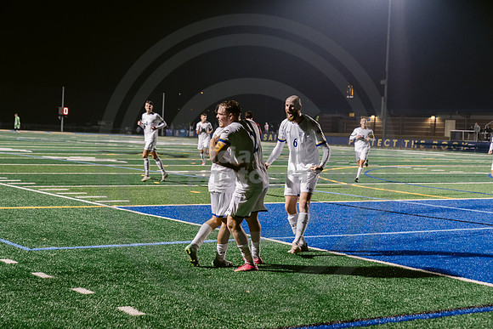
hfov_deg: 28.8
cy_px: 165
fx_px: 959
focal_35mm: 70
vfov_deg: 19.5
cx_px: 246
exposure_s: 1/160
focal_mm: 70
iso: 2500
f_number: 4
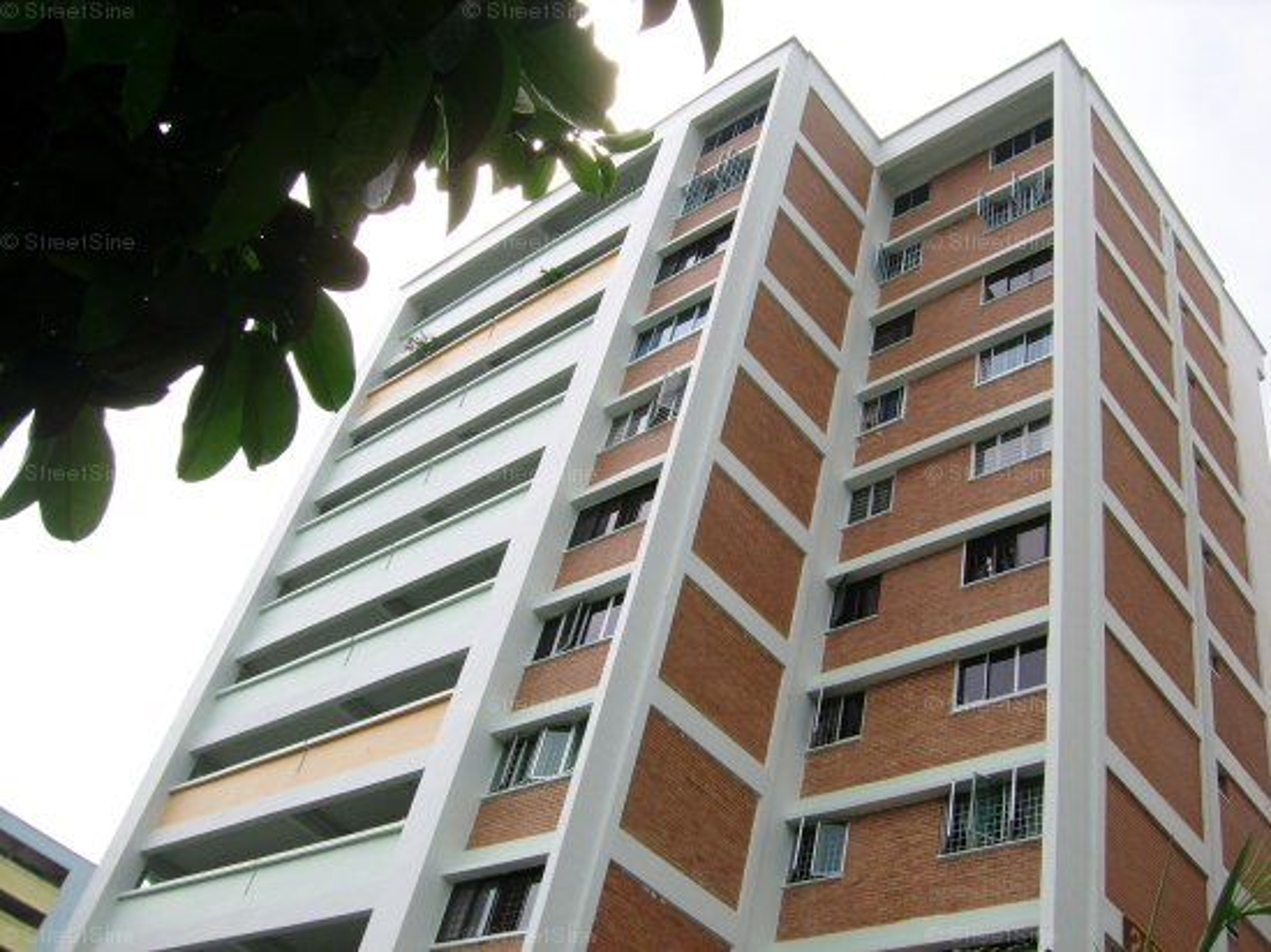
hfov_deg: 52.6
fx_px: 1285
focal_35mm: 35
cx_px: 636
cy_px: 476
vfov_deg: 40.7
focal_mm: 5.95
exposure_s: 1/229
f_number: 5.8
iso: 50
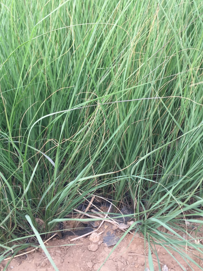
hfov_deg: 41.8
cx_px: 101
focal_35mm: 34
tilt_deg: -35.5
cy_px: 123
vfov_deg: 53.9
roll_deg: +13.9
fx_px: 266
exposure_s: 1/160
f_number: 2.2
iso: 32
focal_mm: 4.15
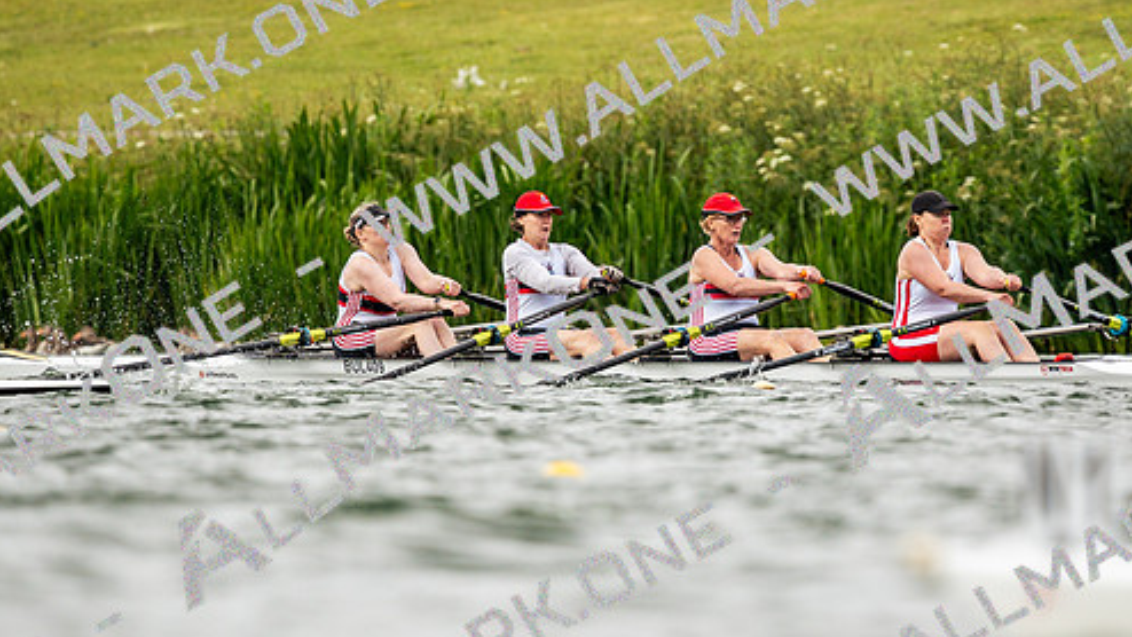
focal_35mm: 1108
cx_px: 644
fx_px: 33261
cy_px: 255
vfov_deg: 1.1
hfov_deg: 1.9
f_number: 6.3
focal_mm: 600
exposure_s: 1/2000
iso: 500
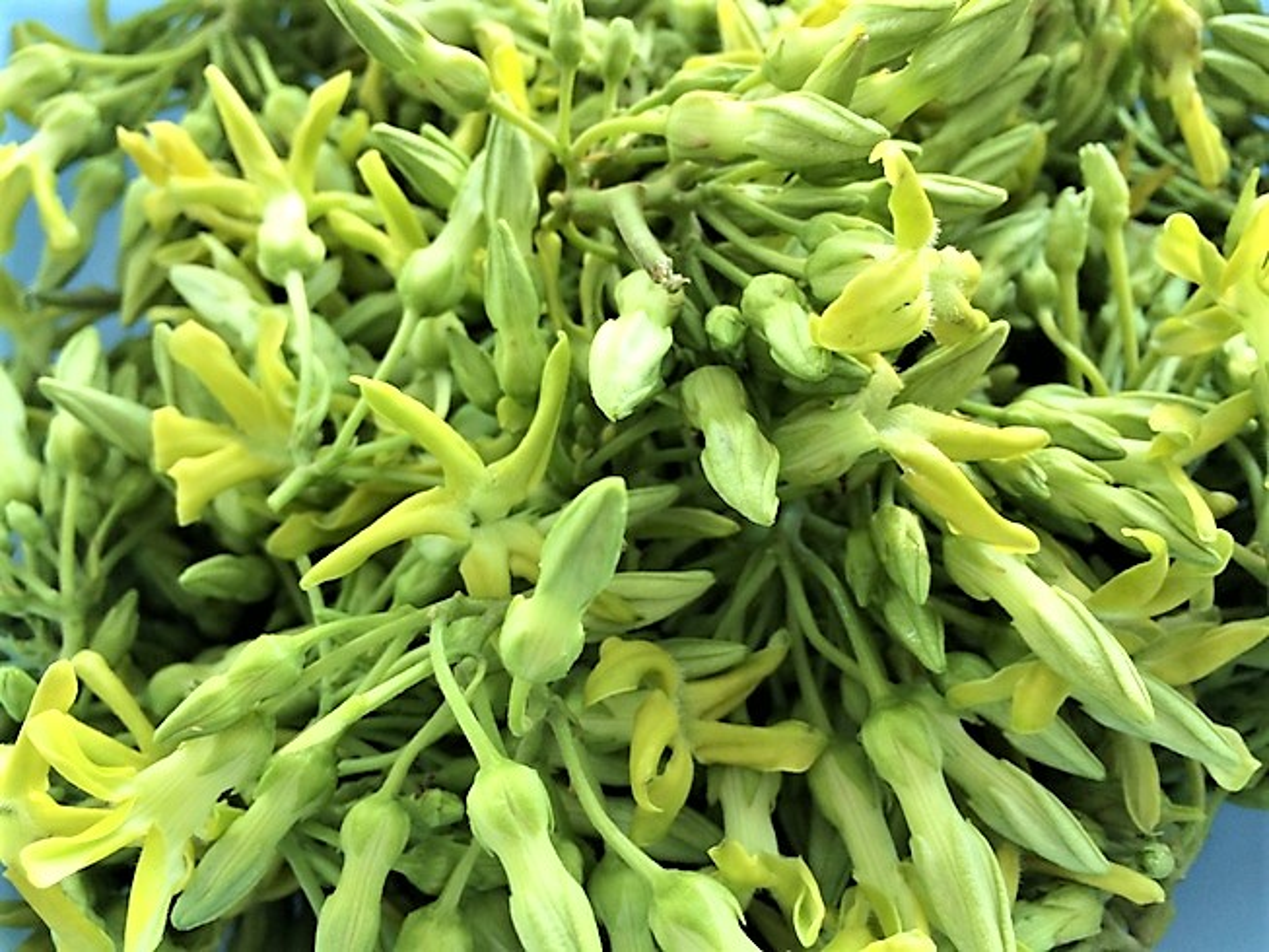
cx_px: 634
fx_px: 1100
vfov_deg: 46.8
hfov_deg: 60.0
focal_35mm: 30
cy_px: 476
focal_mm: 4.12
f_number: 2.2
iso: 50
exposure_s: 1/30
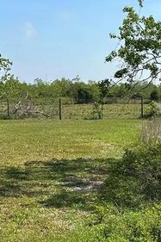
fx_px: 611
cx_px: 111
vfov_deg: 22.3
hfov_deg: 15.0
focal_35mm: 91
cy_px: 84
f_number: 1.78
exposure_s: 1/4545
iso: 80
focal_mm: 6.86
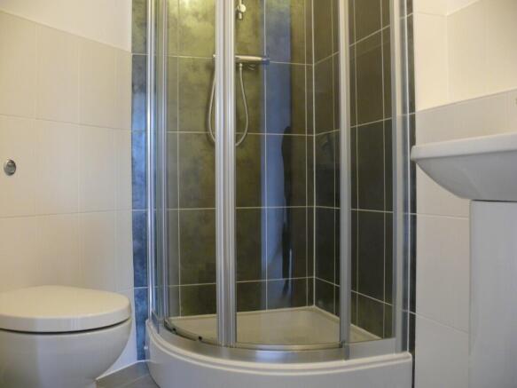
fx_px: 523
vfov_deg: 40.7
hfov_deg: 52.6
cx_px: 258
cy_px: 194
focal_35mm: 35
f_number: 2.8
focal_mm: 7.4
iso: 200
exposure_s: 1/15
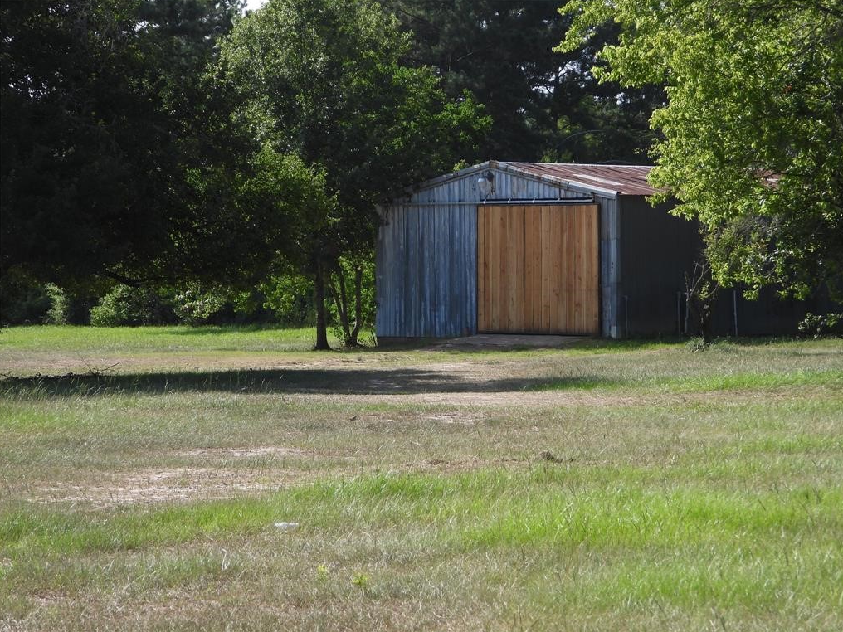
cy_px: 314
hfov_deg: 14.5
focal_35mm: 136
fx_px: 3312
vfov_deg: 10.9
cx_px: 420
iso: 100
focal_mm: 24.3
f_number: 4
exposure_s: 1/500
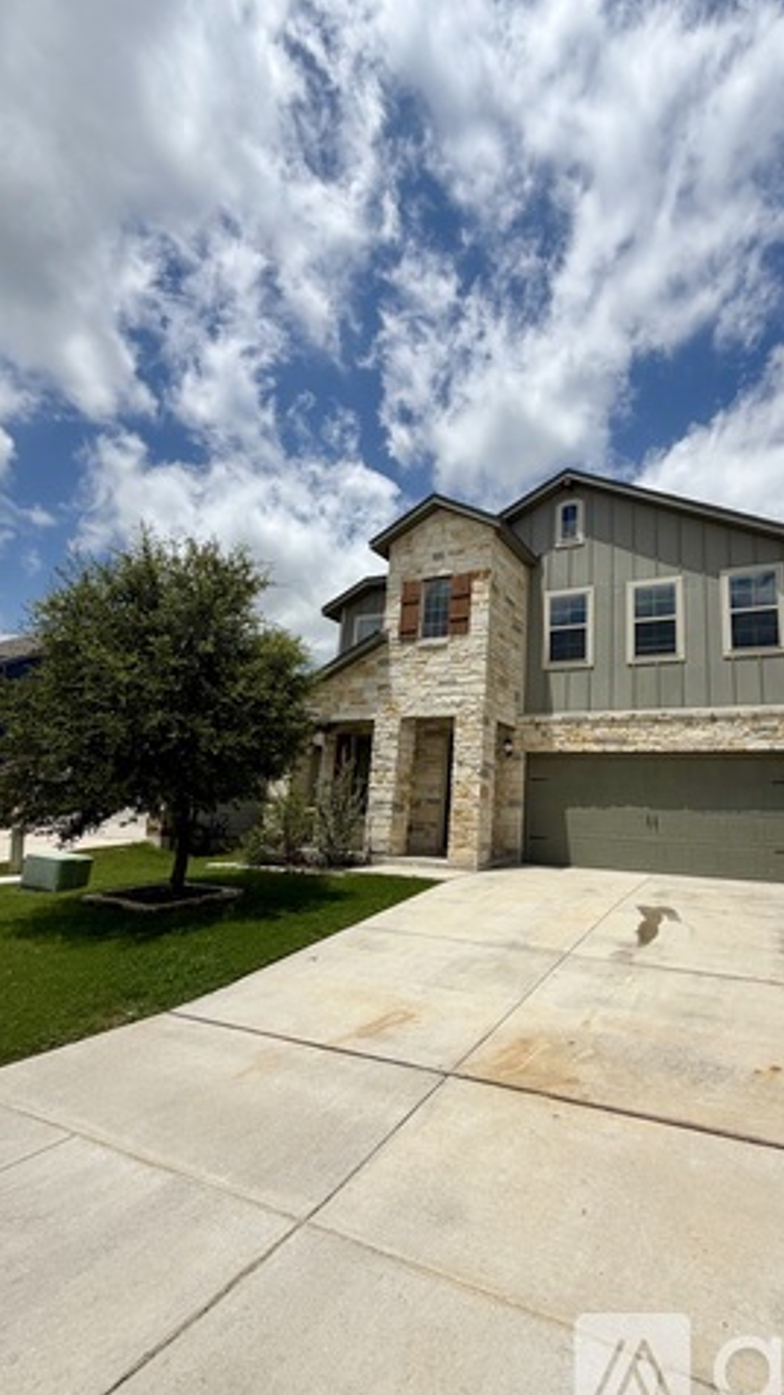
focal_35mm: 16
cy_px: 699
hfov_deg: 65.9
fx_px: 592
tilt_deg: +11.6
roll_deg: -3.1
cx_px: 499
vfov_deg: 99.4
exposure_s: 1/2410
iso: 20
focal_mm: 2.22
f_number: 2.2
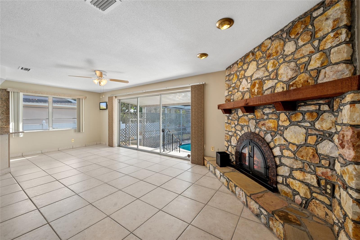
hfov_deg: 104.2
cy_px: 120
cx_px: 180
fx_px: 140
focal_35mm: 14
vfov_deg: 81.2
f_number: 9
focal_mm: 14
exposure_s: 1/6
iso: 250
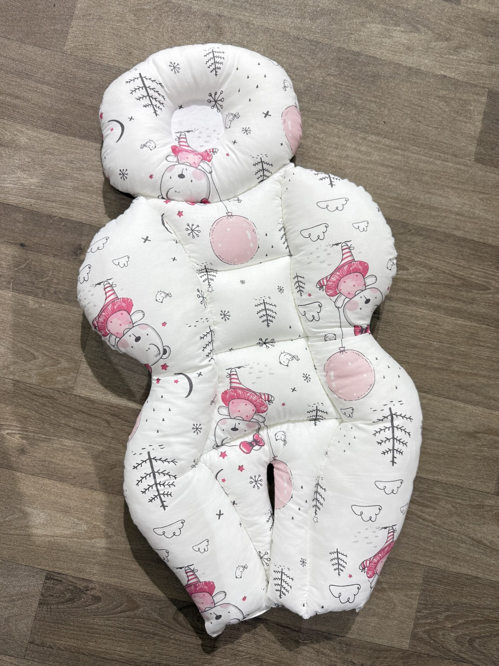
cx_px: 250
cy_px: 333
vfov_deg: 71.6
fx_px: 461
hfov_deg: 56.8
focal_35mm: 24
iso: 80
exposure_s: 1/100
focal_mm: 6.76
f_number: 1.78
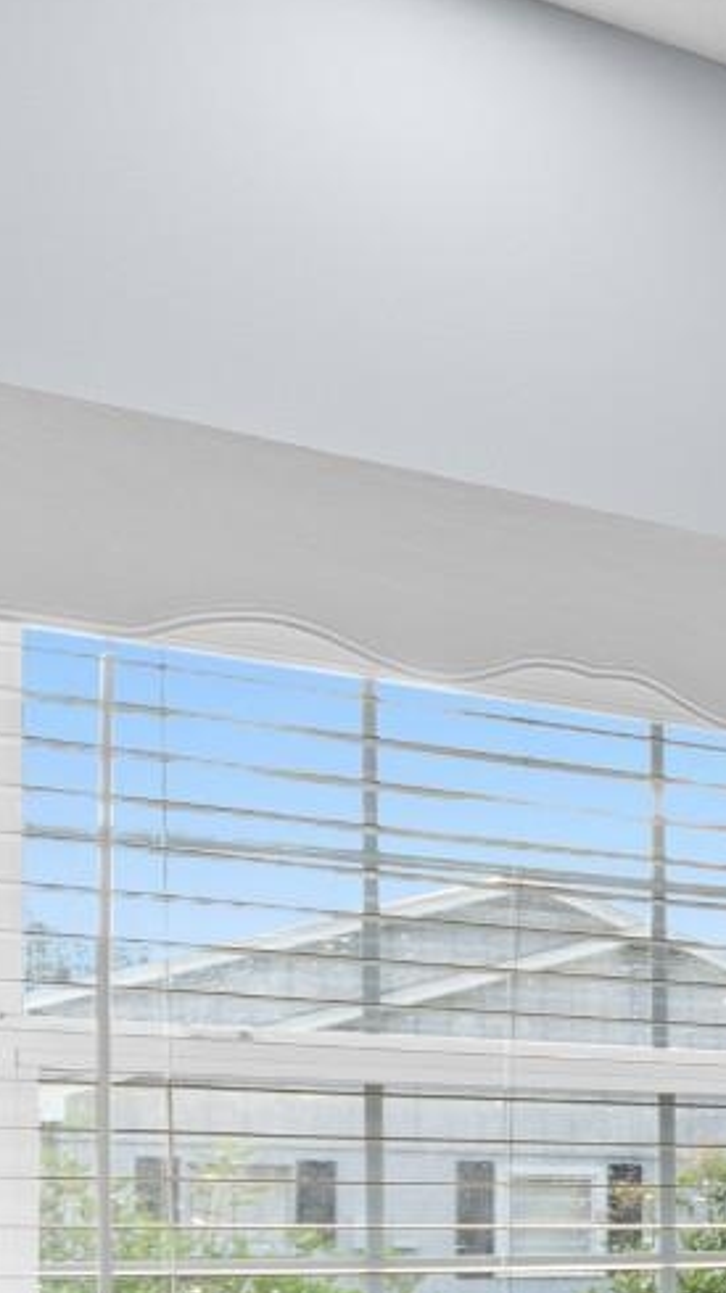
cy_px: 1153
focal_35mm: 52
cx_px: 1822
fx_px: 1783
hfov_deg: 14.0
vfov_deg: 37.4
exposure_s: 1/4
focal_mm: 10
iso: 100
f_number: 4.5
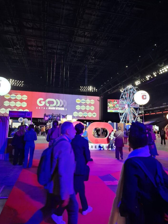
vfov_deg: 69.3
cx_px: 88
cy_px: 104
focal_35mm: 25
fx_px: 162
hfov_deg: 54.9
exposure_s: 1/50
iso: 320
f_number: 1.8
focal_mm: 5.54
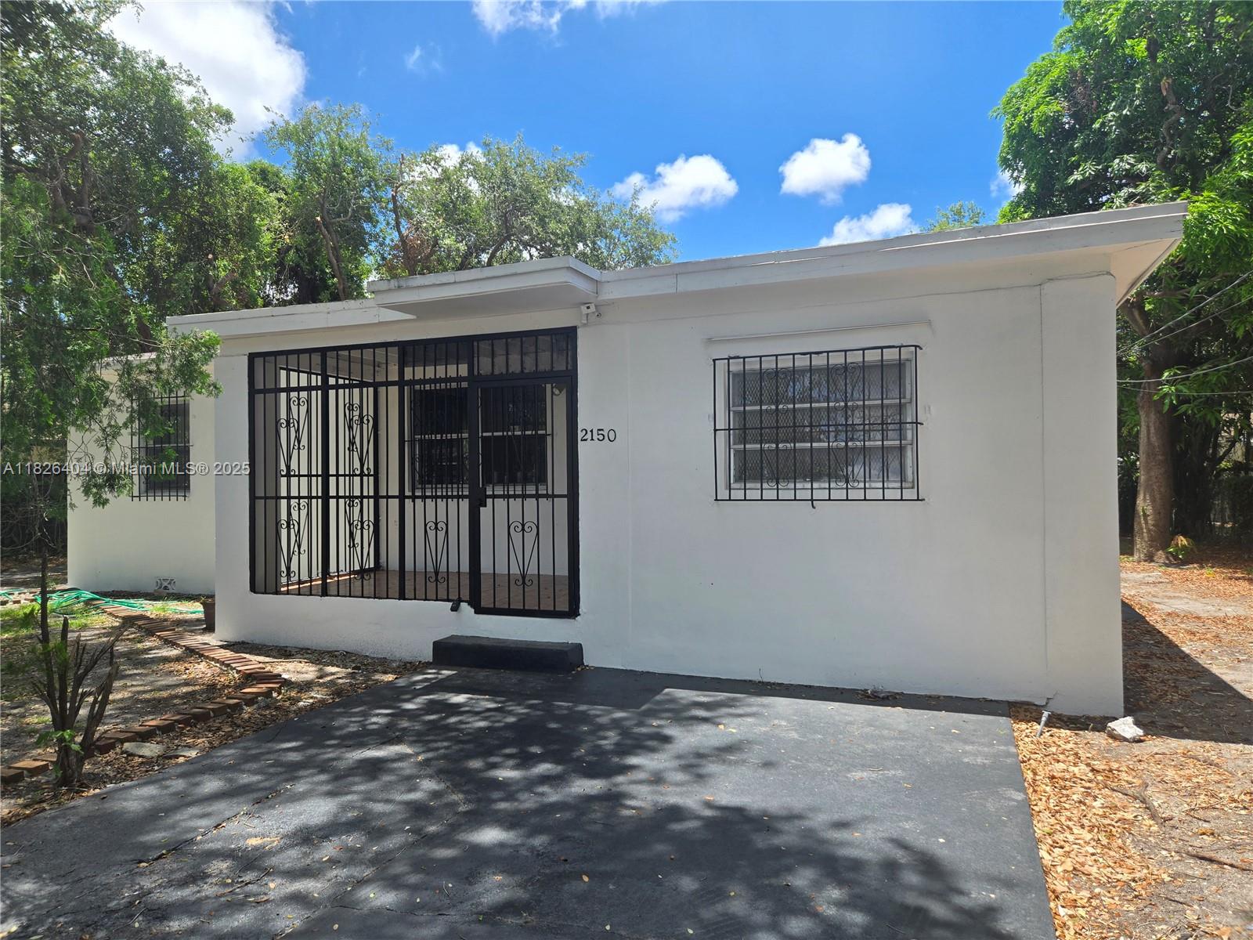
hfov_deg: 73.9
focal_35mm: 23
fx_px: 833
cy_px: 470
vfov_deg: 58.9
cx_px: 626
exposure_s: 1/1093
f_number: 1.8
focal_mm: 5.4
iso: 25
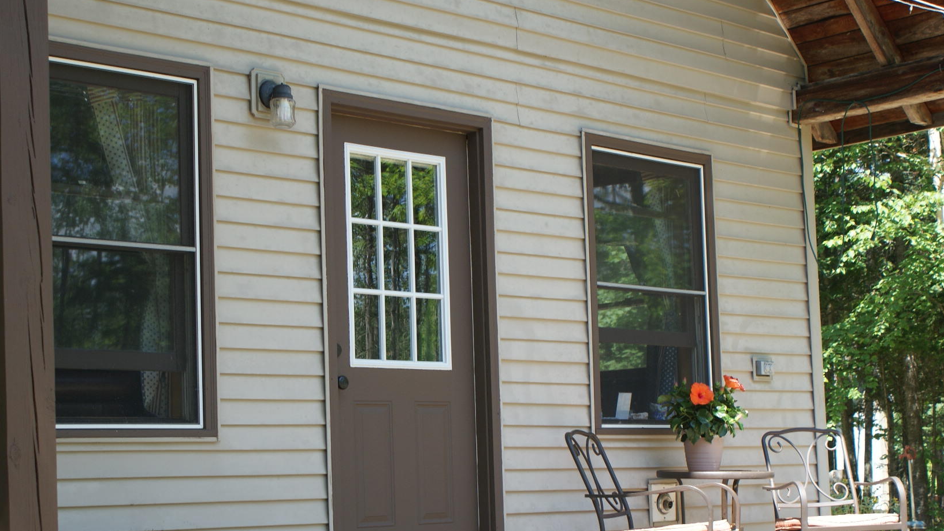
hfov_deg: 32.5
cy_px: 322
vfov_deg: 18.6
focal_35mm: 65
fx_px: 1617
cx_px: 415
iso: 100
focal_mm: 35
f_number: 6.3
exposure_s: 1/80
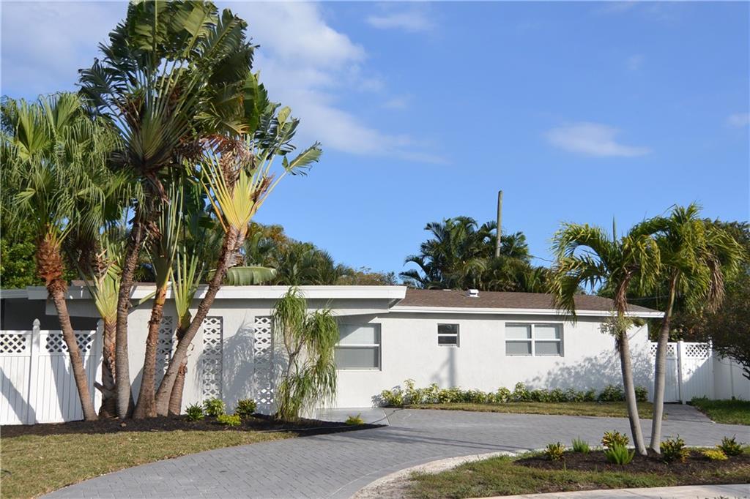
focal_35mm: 41
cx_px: 375
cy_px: 250
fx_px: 854
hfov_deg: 47.4
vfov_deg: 32.6
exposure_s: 1/1250
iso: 160
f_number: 5
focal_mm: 15.2
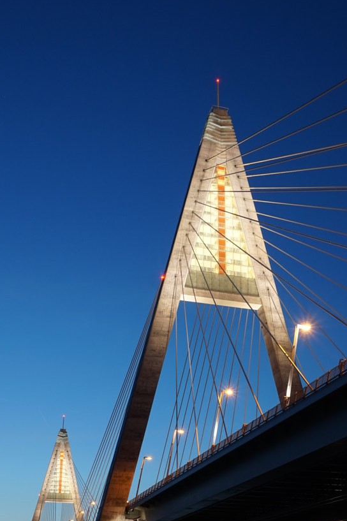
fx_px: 680
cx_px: 202
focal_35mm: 47
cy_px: 416
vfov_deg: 40.2
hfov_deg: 28.6
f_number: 11
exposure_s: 5
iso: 100
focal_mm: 16
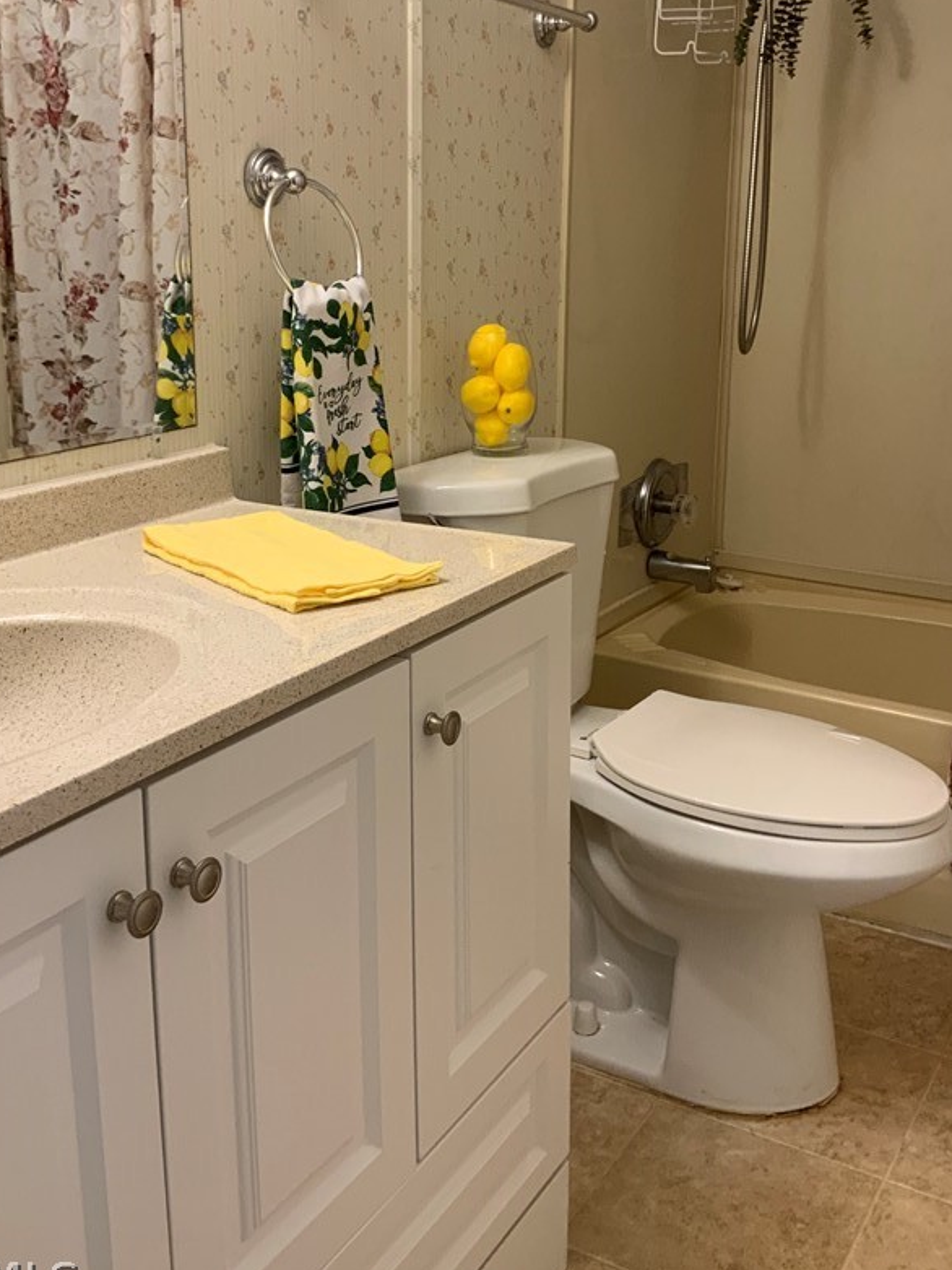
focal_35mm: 38
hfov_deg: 37.7
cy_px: 485
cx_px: 499
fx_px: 1393
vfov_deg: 48.6
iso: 100
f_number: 1.8
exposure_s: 1/60
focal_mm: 3
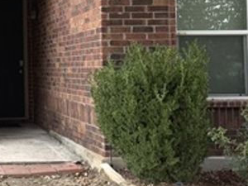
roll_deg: +1.4
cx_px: -31
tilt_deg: +2.7
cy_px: 36
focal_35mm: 82
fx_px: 587
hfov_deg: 22.4
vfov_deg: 17.8
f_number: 1.78
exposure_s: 1/1106
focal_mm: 6.76
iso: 100
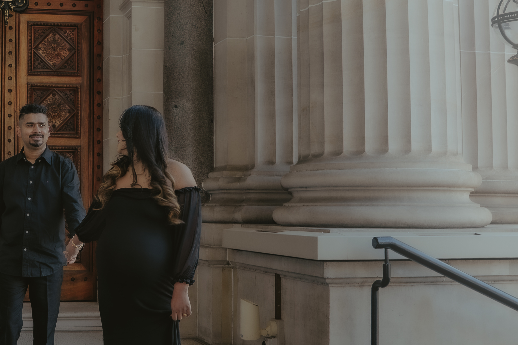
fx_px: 705
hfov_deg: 39.1
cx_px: 118
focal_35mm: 49
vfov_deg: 27.5
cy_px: 165
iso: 200
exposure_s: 1/160
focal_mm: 16
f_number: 4
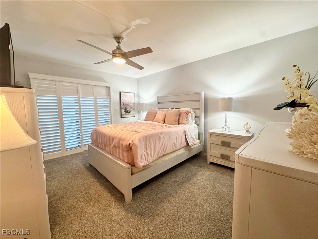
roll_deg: +0.6
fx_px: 129
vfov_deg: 85.7
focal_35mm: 14
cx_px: 159
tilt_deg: -5.4
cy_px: 120
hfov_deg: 102.1
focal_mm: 2.22
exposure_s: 1/120
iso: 320
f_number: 2.2
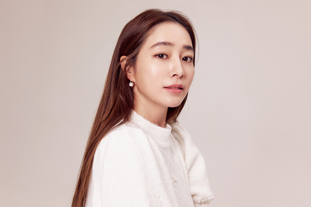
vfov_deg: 28.6
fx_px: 406
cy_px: 104
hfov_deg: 41.9
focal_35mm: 47
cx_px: 156
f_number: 5.6
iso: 400
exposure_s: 1/100
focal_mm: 31
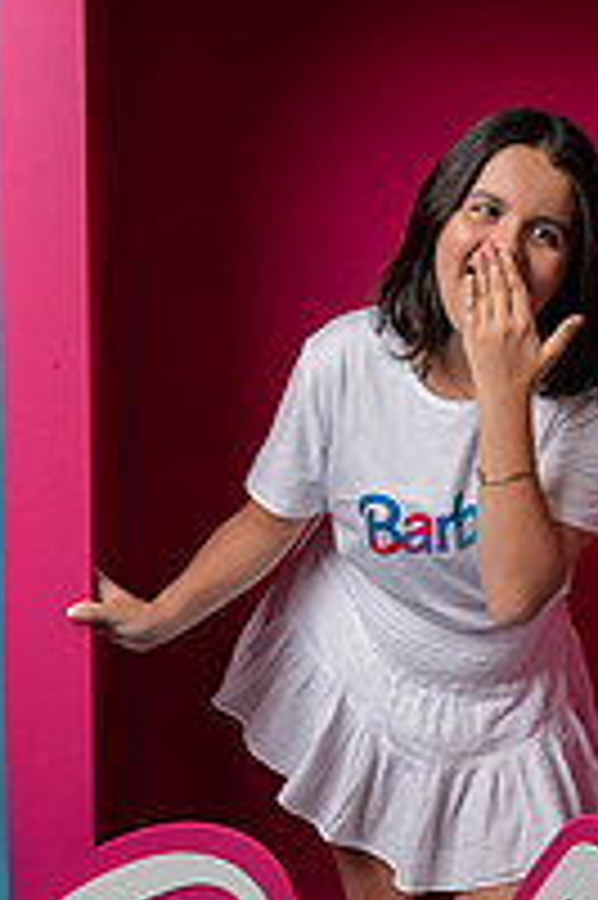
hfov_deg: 16.7
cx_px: 472
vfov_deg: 25.0
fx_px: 2022
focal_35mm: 81
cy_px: 590
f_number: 6.3
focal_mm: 36
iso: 250
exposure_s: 1/250
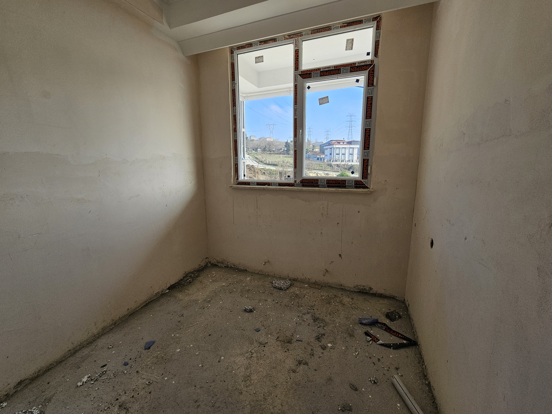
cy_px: 207
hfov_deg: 106.2
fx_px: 207
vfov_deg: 89.9
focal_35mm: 13
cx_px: 276
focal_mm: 2.2
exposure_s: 1/359
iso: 50
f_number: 2.2
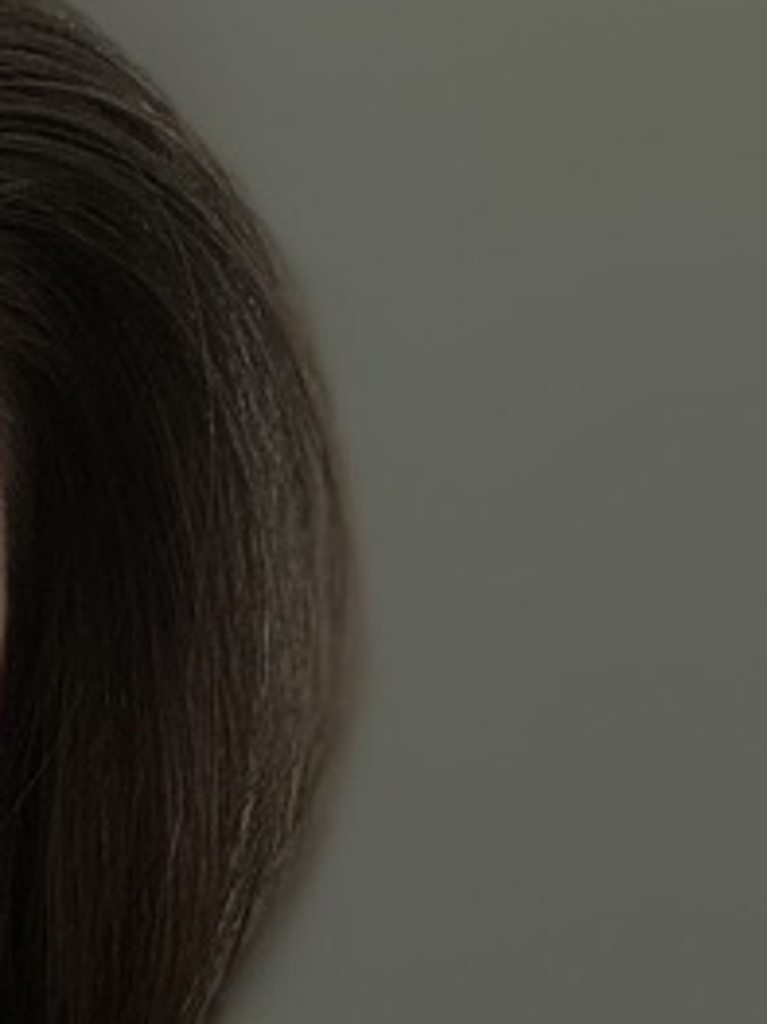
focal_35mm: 117
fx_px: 3459
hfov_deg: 11.7
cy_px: 1666
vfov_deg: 15.2
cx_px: -603
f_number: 1.9
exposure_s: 1/400
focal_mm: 2.69
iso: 25
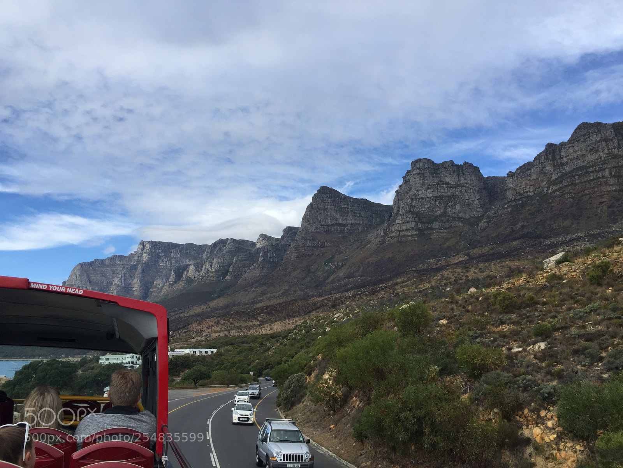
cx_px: 312
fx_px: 522
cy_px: 234
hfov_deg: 61.7
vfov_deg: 48.2
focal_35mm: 29
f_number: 2.2
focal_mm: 4.15
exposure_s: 1/1647
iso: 32
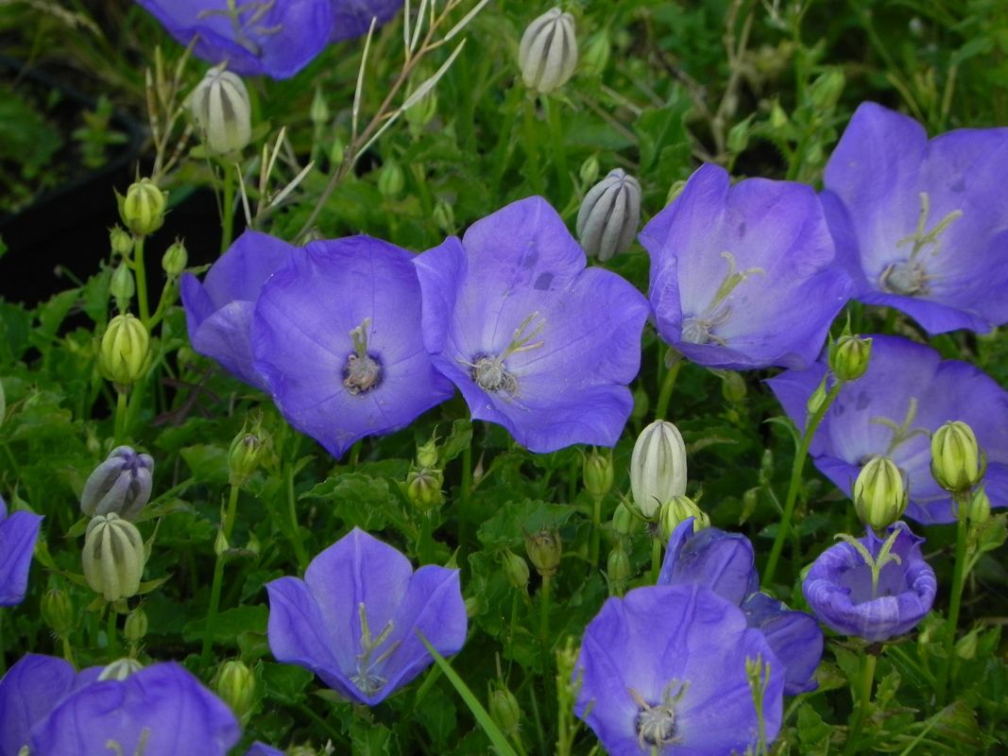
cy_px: 378
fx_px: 16014
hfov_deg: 3.6
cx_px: 504
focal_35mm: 550
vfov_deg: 2.7
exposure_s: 1/160
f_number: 5
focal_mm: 97.8
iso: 160
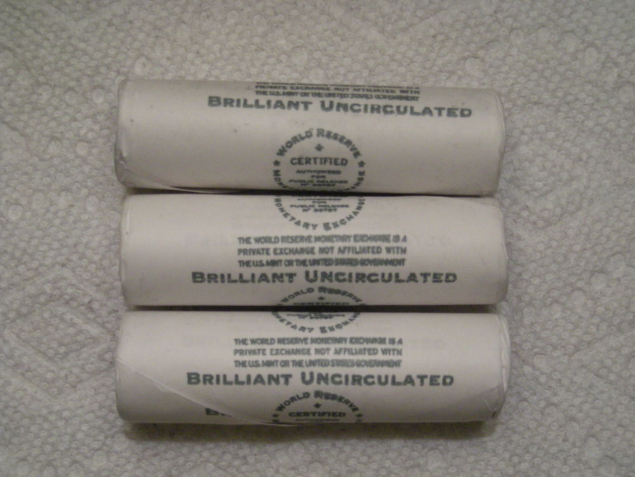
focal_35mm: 76
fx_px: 1394
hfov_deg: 25.7
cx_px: 318
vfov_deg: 19.4
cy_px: 238
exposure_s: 1/58.2
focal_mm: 12.3
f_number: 3.9
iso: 306
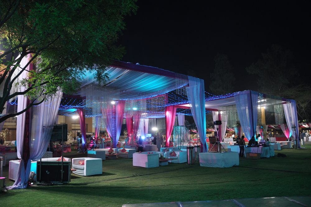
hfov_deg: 67.4
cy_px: 104
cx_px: 156
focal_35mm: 27
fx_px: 233
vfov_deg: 47.8
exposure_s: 1/20
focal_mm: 18
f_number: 3.5
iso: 400
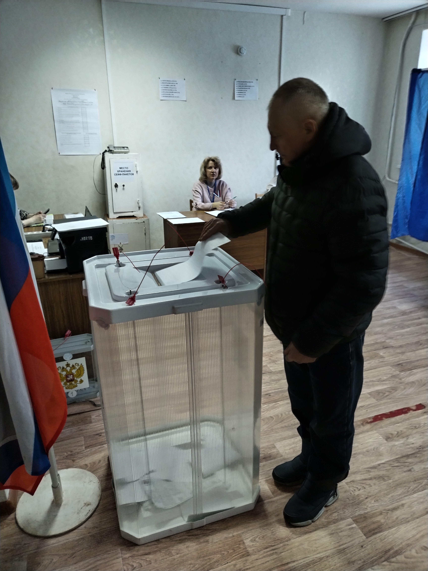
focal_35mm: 26
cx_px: 214
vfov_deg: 67.3
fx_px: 429
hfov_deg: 53.1
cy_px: 286
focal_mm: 4.75
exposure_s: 1/33.3
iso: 381
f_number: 1.8
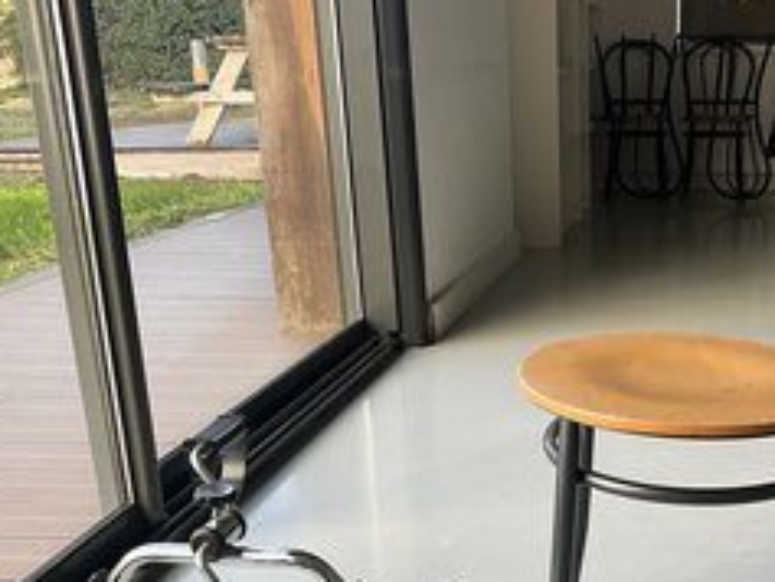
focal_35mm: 49
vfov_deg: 29.4
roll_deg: -0.6
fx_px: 1098
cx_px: 631
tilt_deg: -18.3
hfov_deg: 37.4
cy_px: 402
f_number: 1.8
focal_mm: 3
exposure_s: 1/122
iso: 32
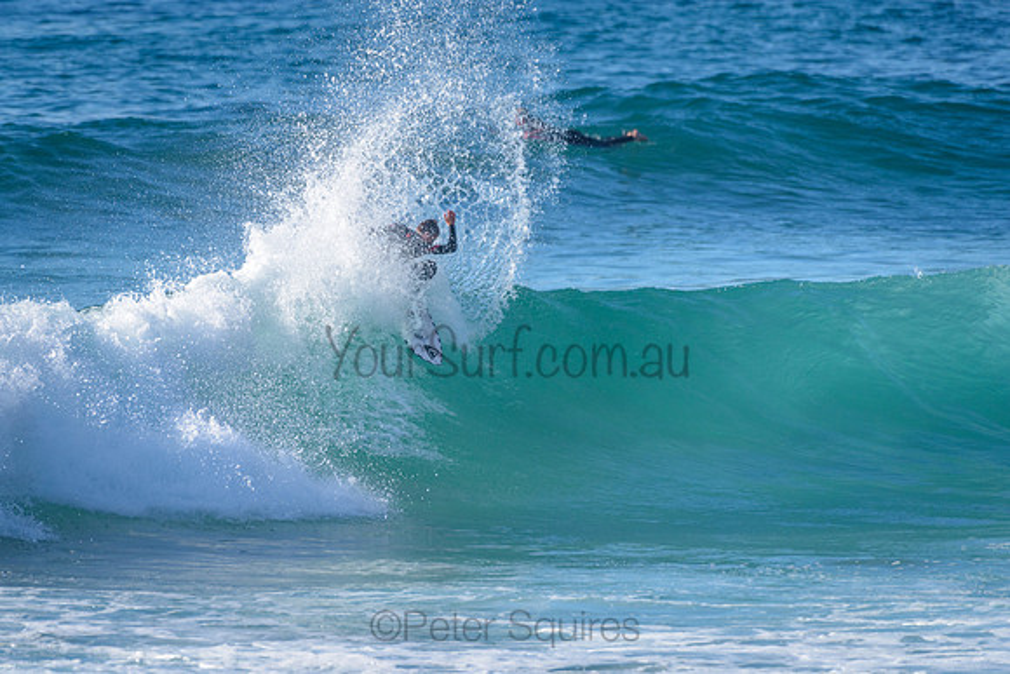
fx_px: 17196
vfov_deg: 2.2
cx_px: 396
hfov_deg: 3.4
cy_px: 261
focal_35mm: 613
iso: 200
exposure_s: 1/2000
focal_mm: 500
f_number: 5.6
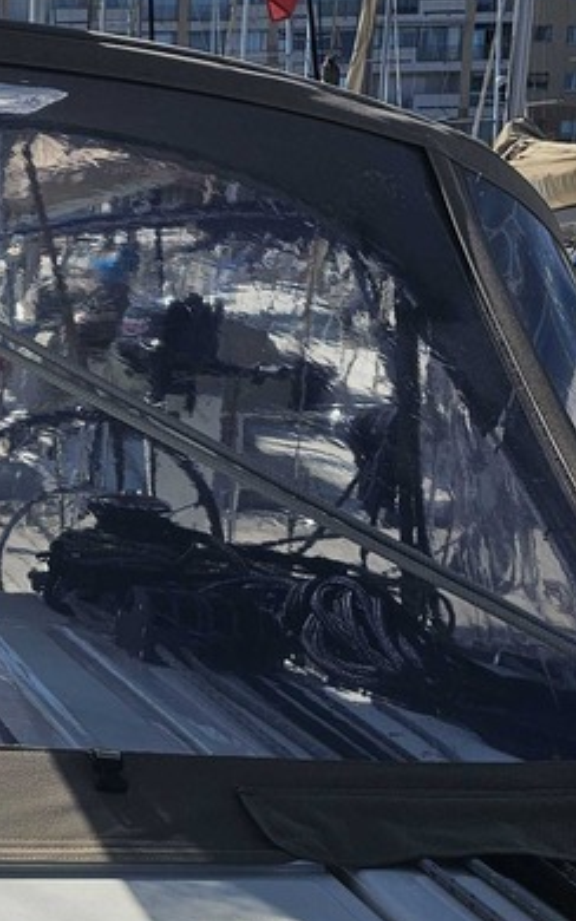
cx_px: -500
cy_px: 543
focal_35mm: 75
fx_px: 1882
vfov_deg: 27.4
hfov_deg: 14.9
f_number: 1.7
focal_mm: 6.3
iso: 10
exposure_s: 1/1978
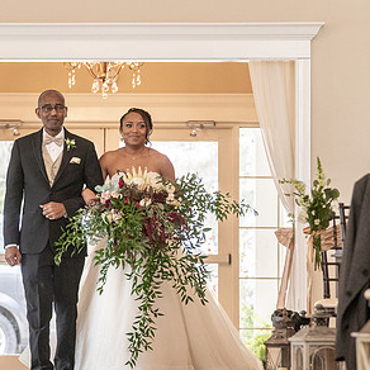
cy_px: 216
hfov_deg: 7.5
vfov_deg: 7.5
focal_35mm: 232
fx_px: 2806
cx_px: 107
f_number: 4
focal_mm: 120
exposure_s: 1/200
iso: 2000
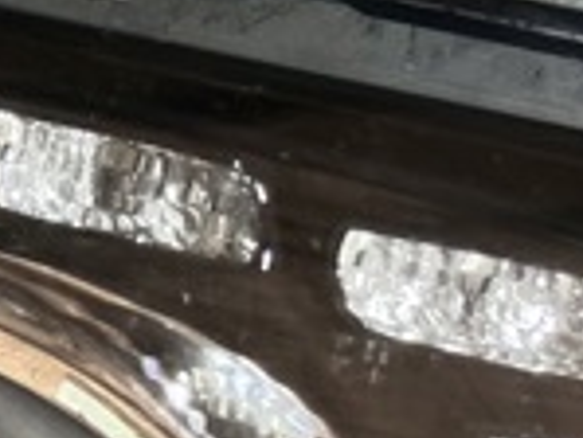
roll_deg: +5.2
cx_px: 74
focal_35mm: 206
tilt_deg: -41.5
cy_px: 522
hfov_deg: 9.6
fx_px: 3472
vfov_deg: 7.2
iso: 500
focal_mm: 6.86
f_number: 1.78
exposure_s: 1/39
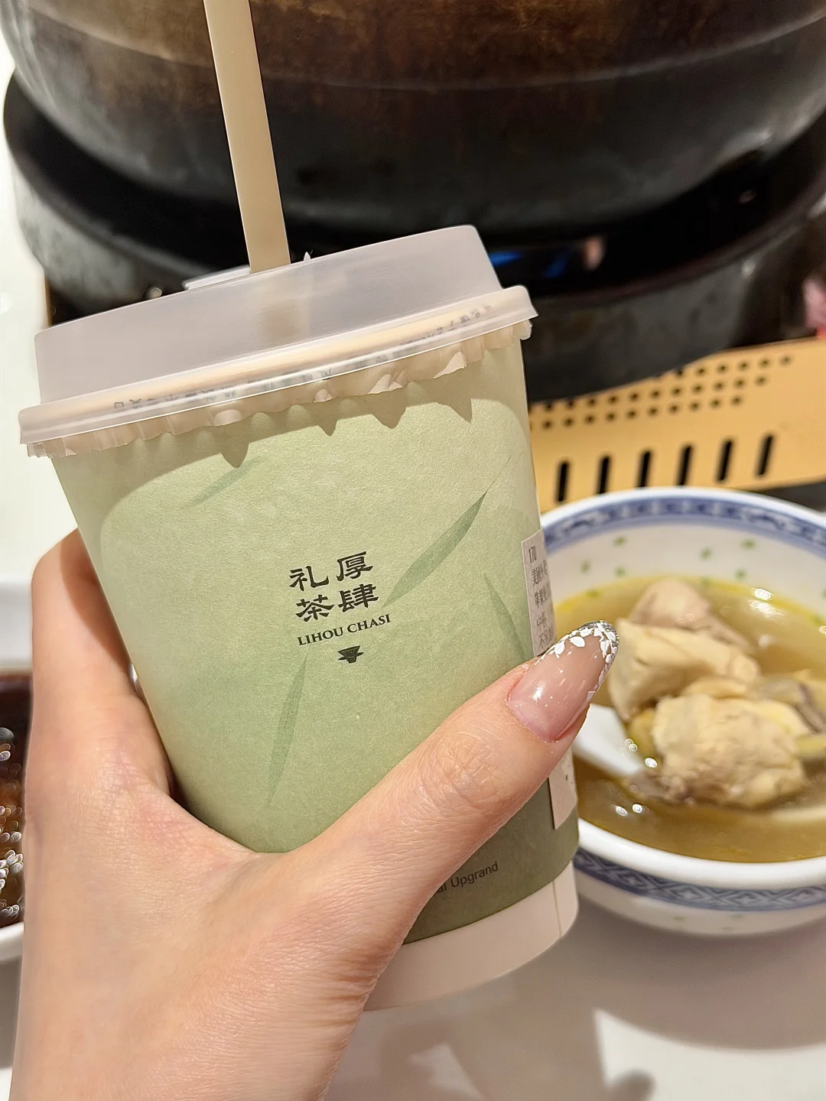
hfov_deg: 30.3
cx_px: 413
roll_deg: +0.4
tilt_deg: -42.4
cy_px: 550
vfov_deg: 39.7
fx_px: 1527
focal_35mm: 48
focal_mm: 6.76
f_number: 1.78
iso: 80
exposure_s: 1/50
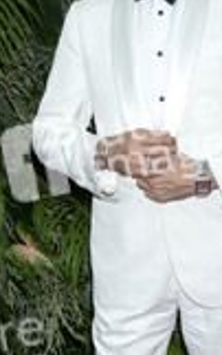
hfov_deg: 16.0
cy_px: 260
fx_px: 782
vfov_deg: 25.2
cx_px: 179
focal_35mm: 81
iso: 400
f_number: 6.3
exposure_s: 1/200
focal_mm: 32
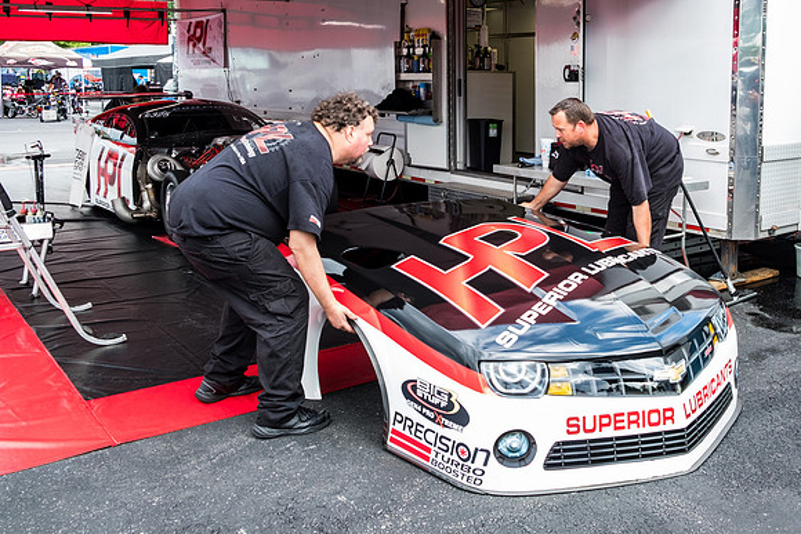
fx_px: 794
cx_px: 529
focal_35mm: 36
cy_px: 181
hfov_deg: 52.6
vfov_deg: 36.8
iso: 400
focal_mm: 18
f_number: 5
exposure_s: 1/125
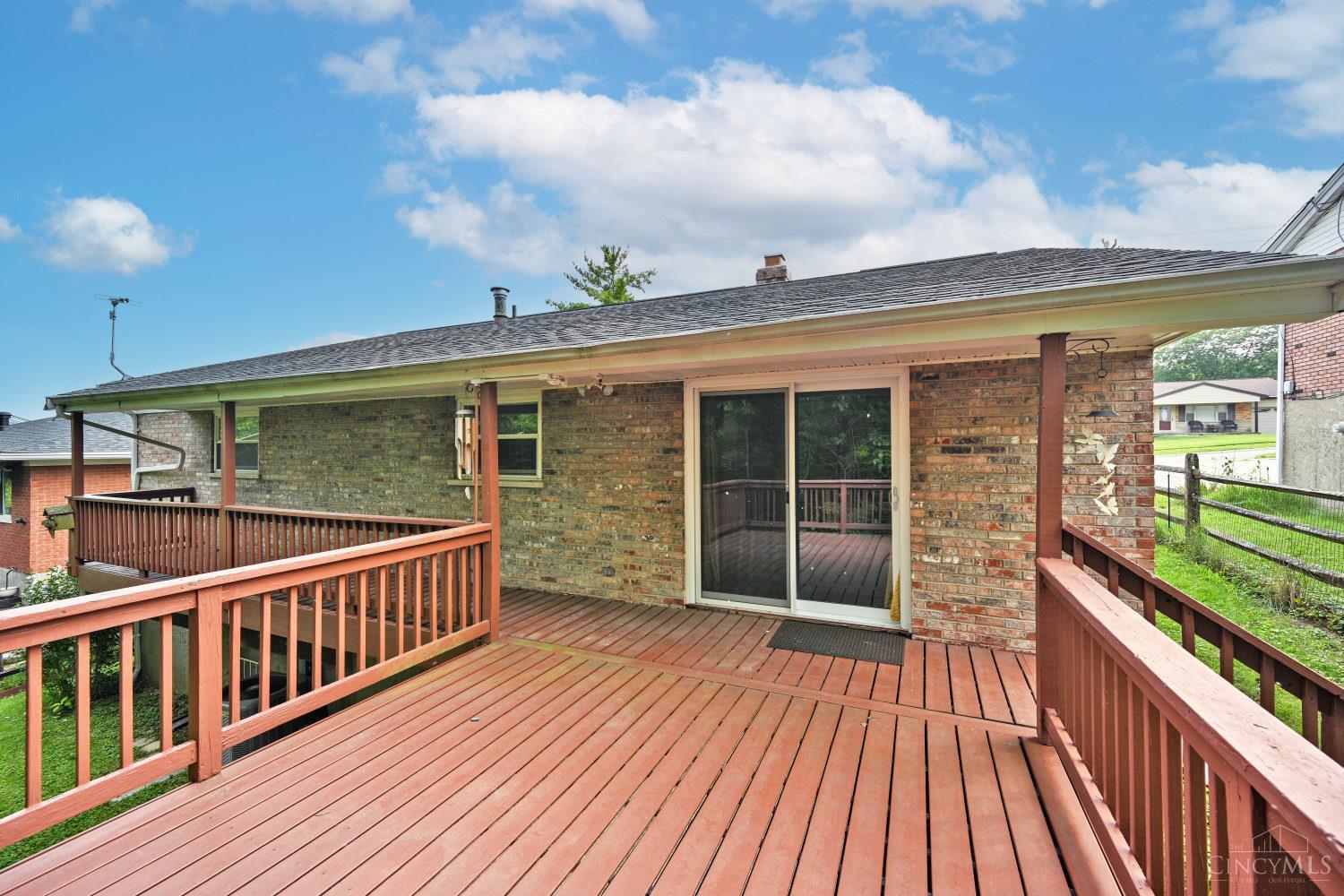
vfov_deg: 81.2
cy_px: 448
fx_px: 523
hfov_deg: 104.3
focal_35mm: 14
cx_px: 672
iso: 200
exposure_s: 1/250
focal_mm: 14
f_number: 5.6
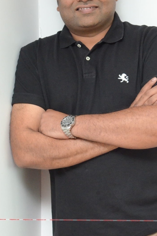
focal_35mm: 113
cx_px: 108
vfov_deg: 18.1
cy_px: 96
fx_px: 740
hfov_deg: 12.1
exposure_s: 1/125
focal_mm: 50
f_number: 8
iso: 5000
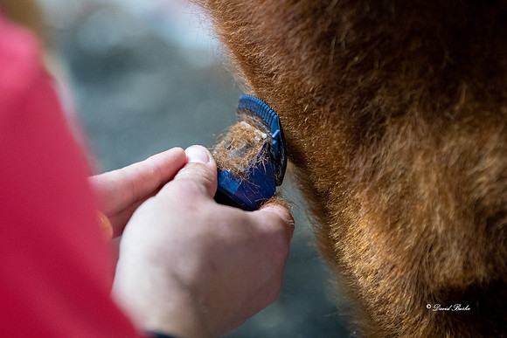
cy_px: 169
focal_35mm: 225
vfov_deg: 6.1
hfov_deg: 9.1
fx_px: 3169
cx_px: 254
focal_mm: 150
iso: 3200
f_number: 2.8
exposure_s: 1/320
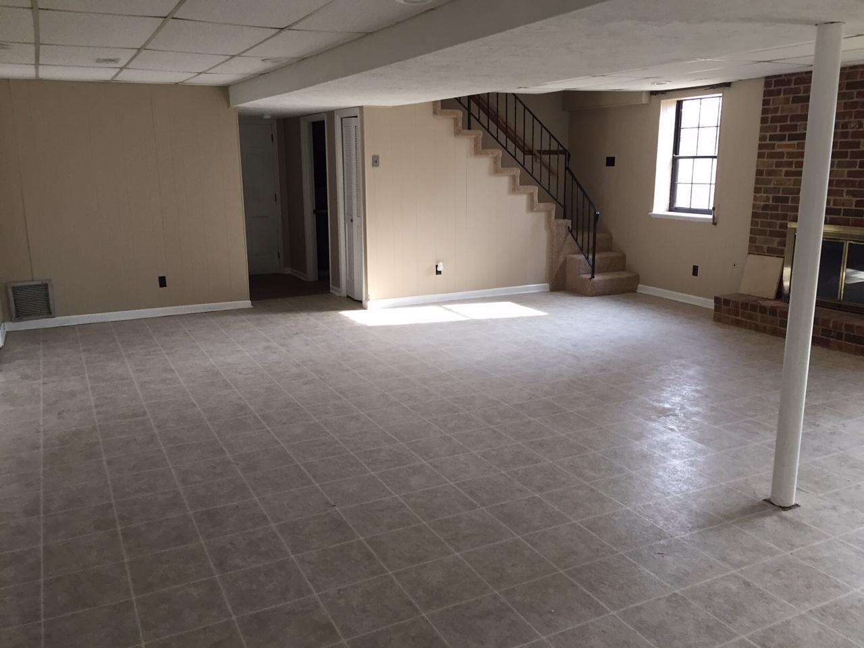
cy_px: 324
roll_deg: -0.1
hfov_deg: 61.7
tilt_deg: -15.1
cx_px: 432
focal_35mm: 29
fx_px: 724
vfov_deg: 48.2
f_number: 2.2
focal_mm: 4.15
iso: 50
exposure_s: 1/30
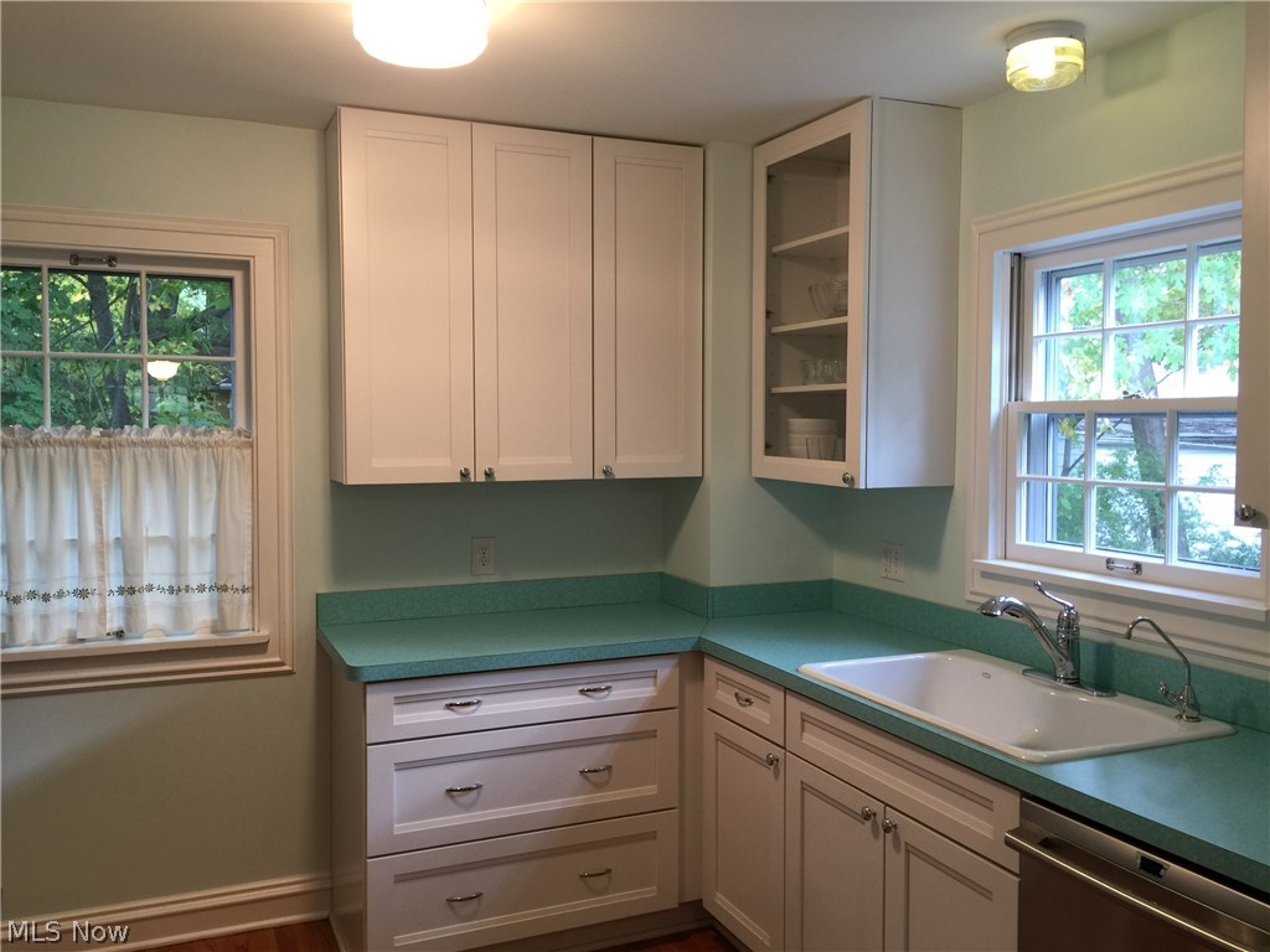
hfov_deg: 61.7
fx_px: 1064
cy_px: 476
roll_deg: -0.3
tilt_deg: -1.7
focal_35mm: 29
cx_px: 635
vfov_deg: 48.2
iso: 40
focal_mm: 4.15
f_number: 2.2
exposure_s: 1/15
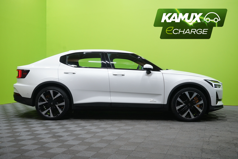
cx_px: 119
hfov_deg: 49.6
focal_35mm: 39
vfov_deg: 34.2
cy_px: 80
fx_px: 258
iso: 800
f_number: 5.6
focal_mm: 39
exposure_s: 1/25
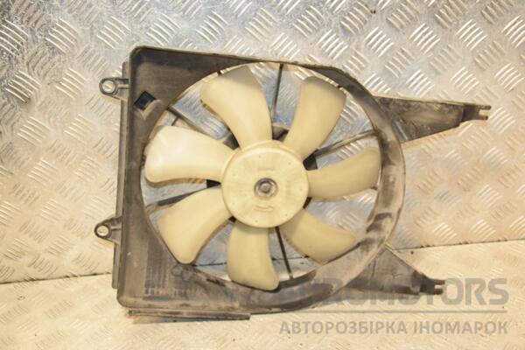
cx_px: 262
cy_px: 175
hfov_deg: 43.6
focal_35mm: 45
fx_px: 656
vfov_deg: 29.9
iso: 800
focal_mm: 30
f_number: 5
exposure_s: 1/160
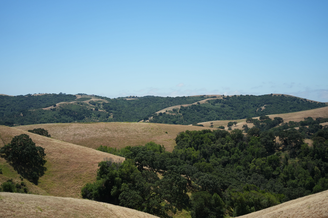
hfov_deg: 39.6
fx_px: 456
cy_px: 109
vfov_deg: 27.0
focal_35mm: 50
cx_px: 164
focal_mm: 50
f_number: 4.5
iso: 200
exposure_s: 1/1600
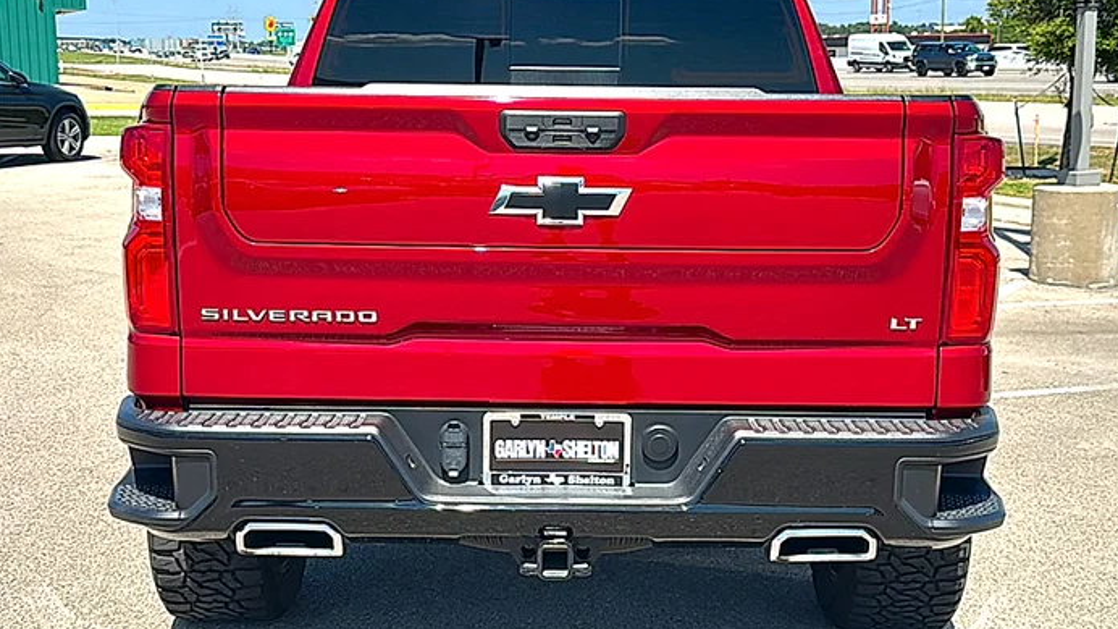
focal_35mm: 43
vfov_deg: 27.7
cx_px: 564
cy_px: 298
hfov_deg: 47.4
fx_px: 1275
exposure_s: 1/3745
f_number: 1.78
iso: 80
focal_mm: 6.86
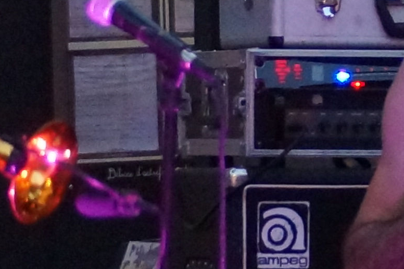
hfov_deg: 2.9
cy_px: 180
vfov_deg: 1.9
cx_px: 318
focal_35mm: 712
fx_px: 7985
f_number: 4.5
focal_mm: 75
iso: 3200
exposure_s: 1/60
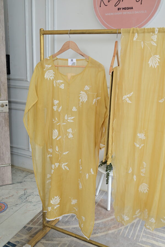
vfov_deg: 55.1
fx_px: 237
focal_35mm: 34
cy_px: 124
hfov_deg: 38.4
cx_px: 82
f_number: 6.3
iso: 250
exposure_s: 1/160
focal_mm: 34.5
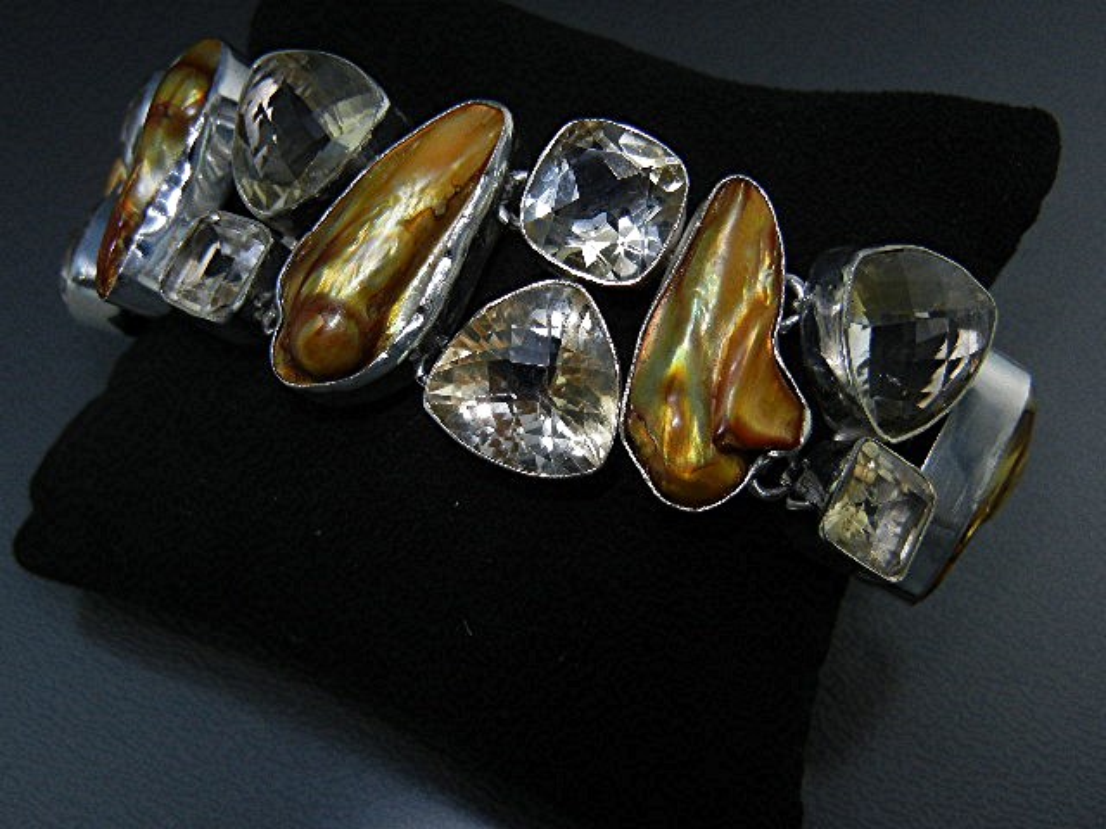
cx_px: 553
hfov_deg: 47.9
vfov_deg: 36.8
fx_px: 1246
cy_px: 414
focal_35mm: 39
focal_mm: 7.1
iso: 200
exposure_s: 1/30
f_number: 7.4
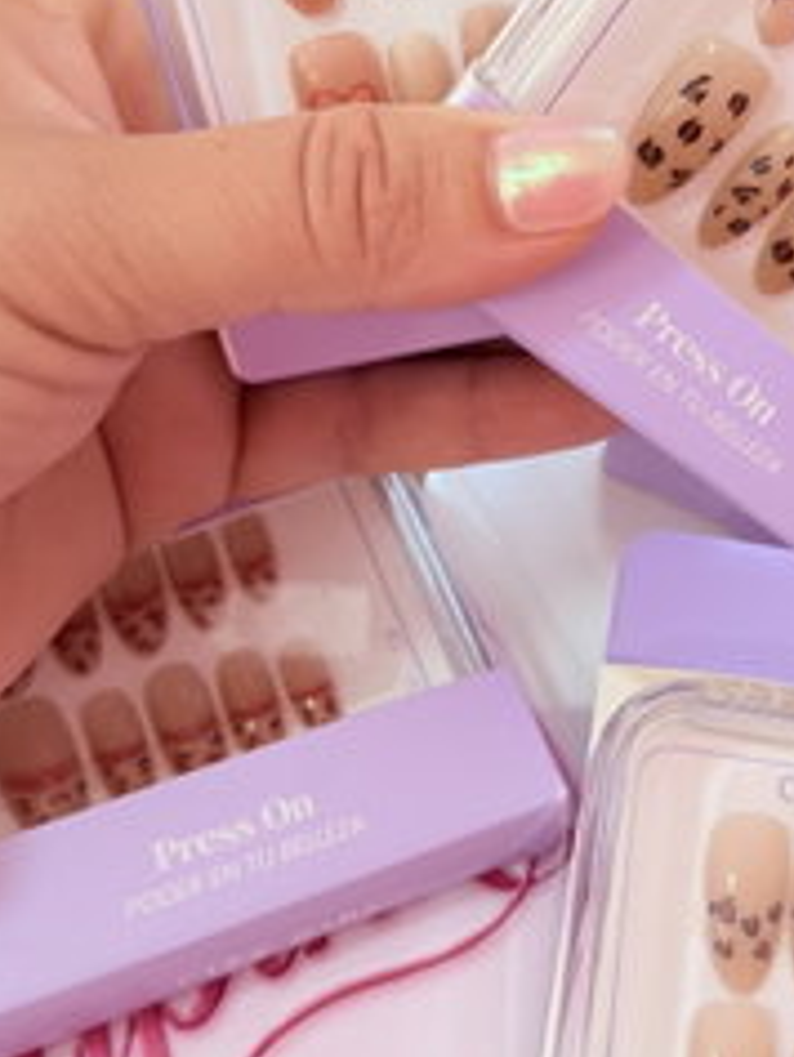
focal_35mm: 54
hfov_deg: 26.5
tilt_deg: -55.8
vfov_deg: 35.5
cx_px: 642
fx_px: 1650
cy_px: 448
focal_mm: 6.76
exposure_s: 1/100
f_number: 1.78
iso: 80
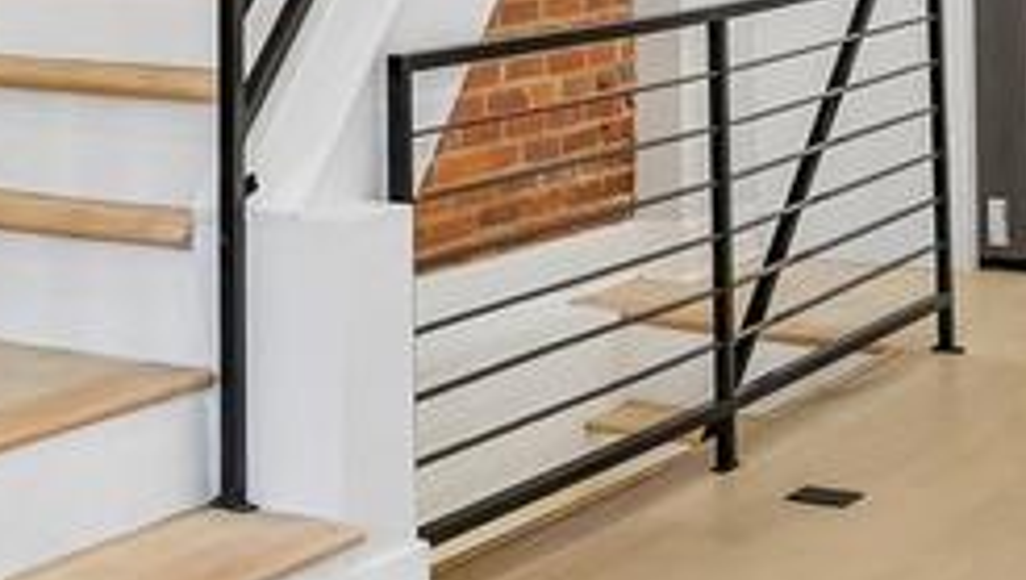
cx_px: 171
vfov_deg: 11.7
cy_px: -179
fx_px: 2752
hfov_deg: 20.8
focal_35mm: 101
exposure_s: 1/15
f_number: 8
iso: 320
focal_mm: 16.5
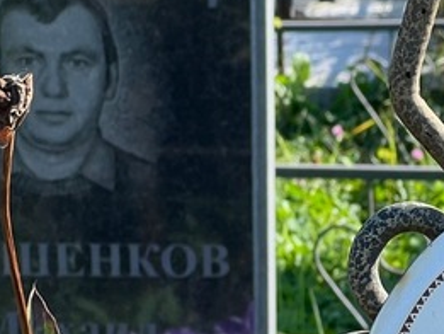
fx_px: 3028
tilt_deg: -16.0
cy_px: 445
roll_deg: -1.0
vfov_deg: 6.2
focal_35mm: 236
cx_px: 527
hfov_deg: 8.3
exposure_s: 1/184
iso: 32
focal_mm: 9
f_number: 2.8
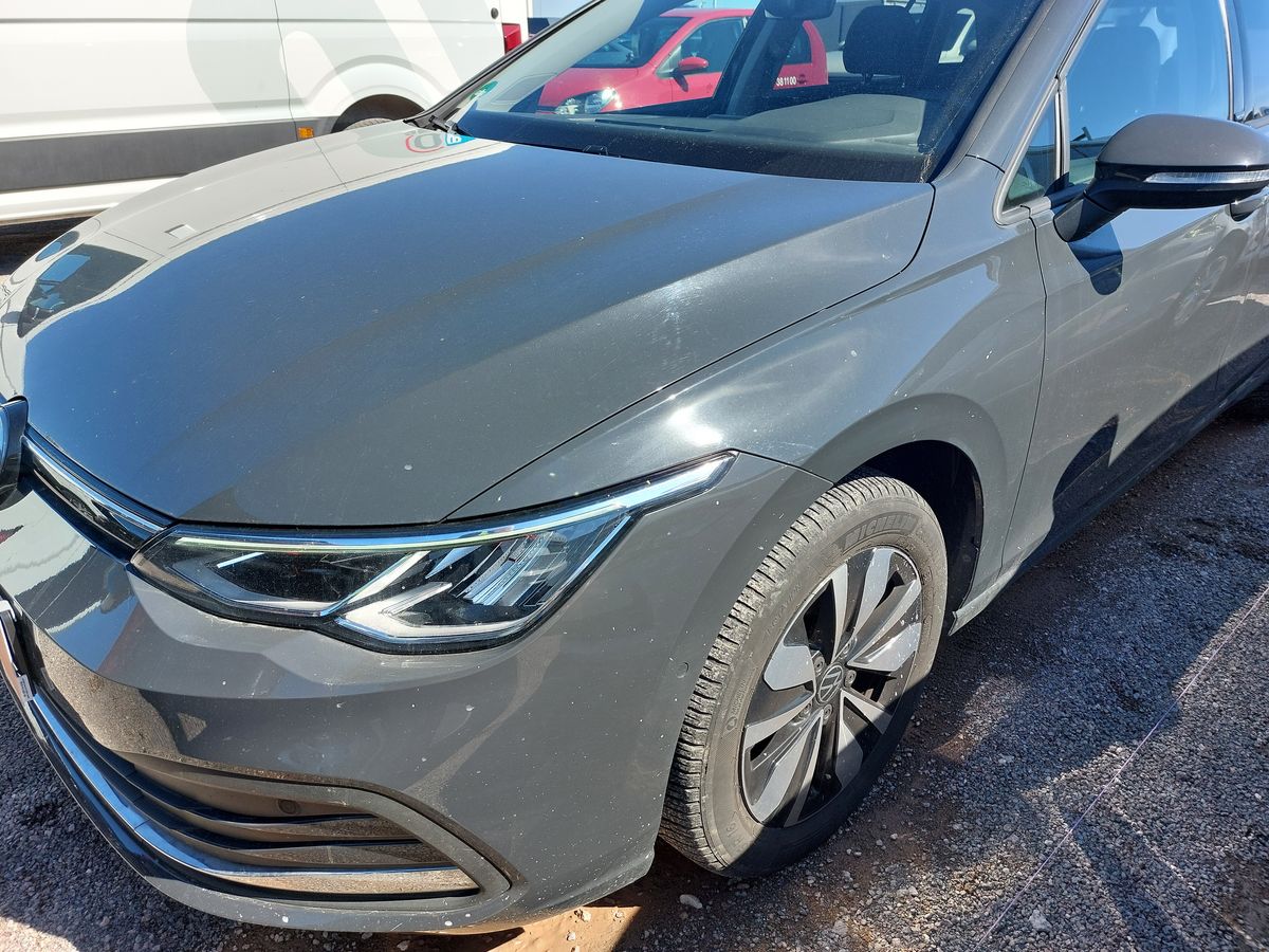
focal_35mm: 25
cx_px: 634
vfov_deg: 54.9
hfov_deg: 69.4
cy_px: 476
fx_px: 916
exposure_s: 1/378
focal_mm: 5.23
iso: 25
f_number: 1.8
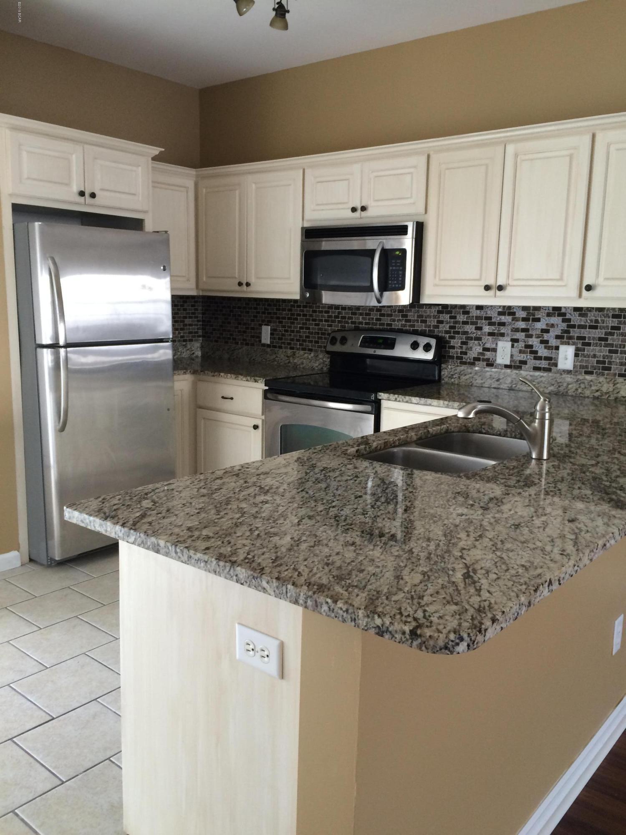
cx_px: 313
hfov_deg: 48.2
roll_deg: -0.6
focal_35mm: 29
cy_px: 418
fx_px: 699
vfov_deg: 61.7
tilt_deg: -10.3
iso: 100
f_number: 2.2
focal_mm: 4.15
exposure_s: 1/30
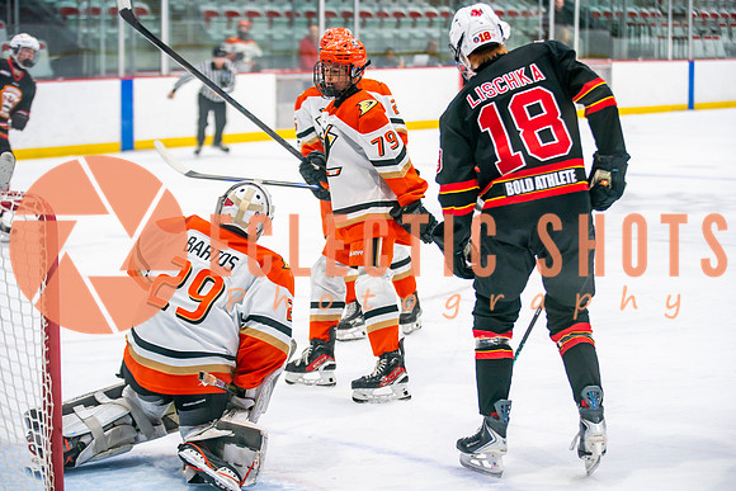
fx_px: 1971
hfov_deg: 21.2
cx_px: 389
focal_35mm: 96
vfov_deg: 14.2
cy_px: 243
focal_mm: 90
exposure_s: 1/640
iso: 800
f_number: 2.8
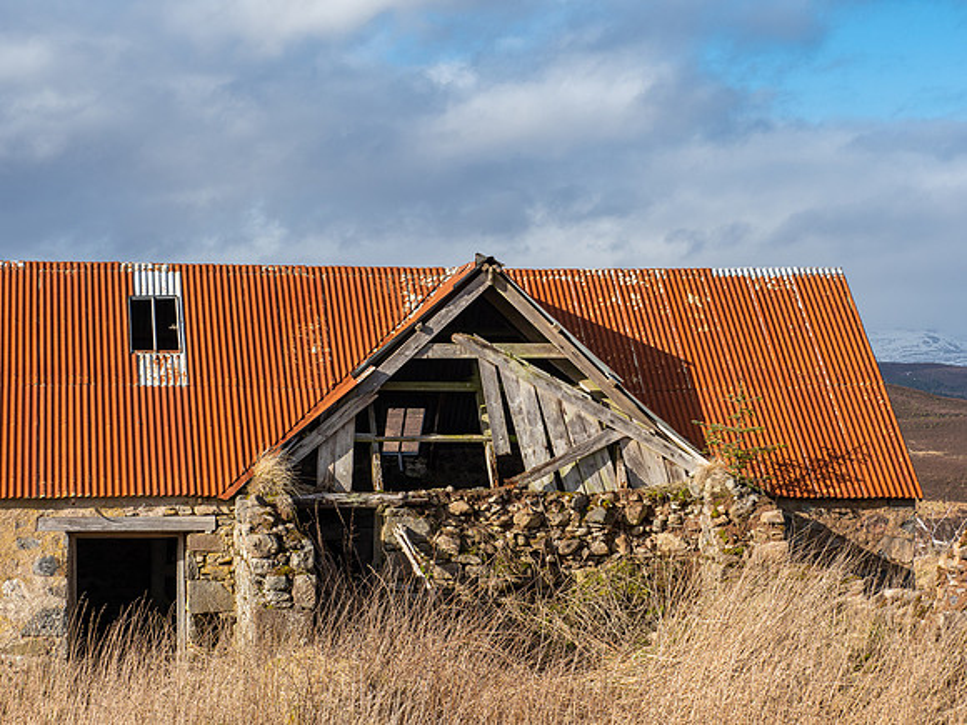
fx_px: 2514
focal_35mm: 90
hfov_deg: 21.8
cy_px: 362
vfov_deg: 16.4
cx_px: 484
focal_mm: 45
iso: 200
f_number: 7.1
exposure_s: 1/320
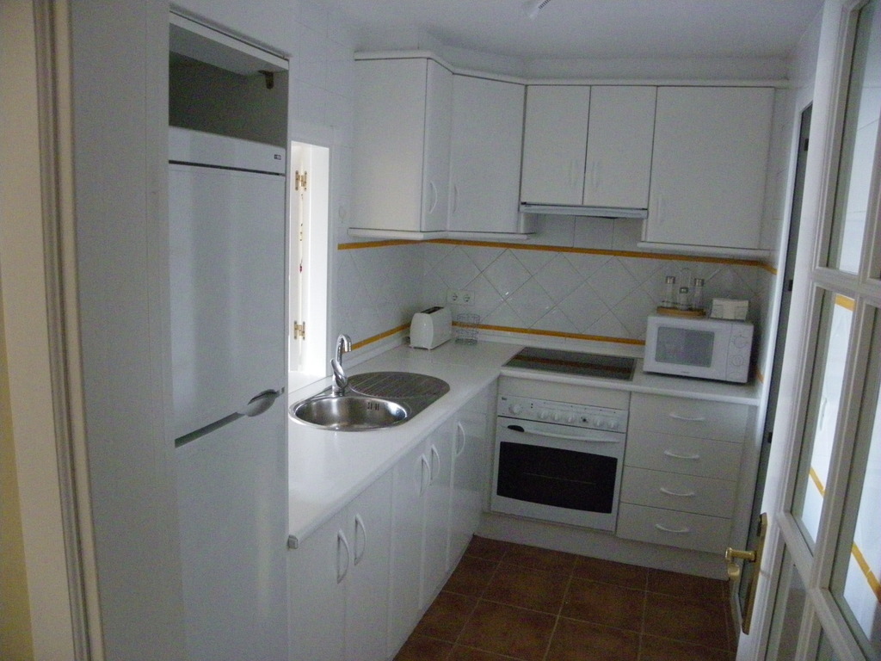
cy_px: 330
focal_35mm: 26
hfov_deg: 67.3
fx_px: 662
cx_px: 440
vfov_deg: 53.1
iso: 800
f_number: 2.8
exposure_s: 1/25
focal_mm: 4.6
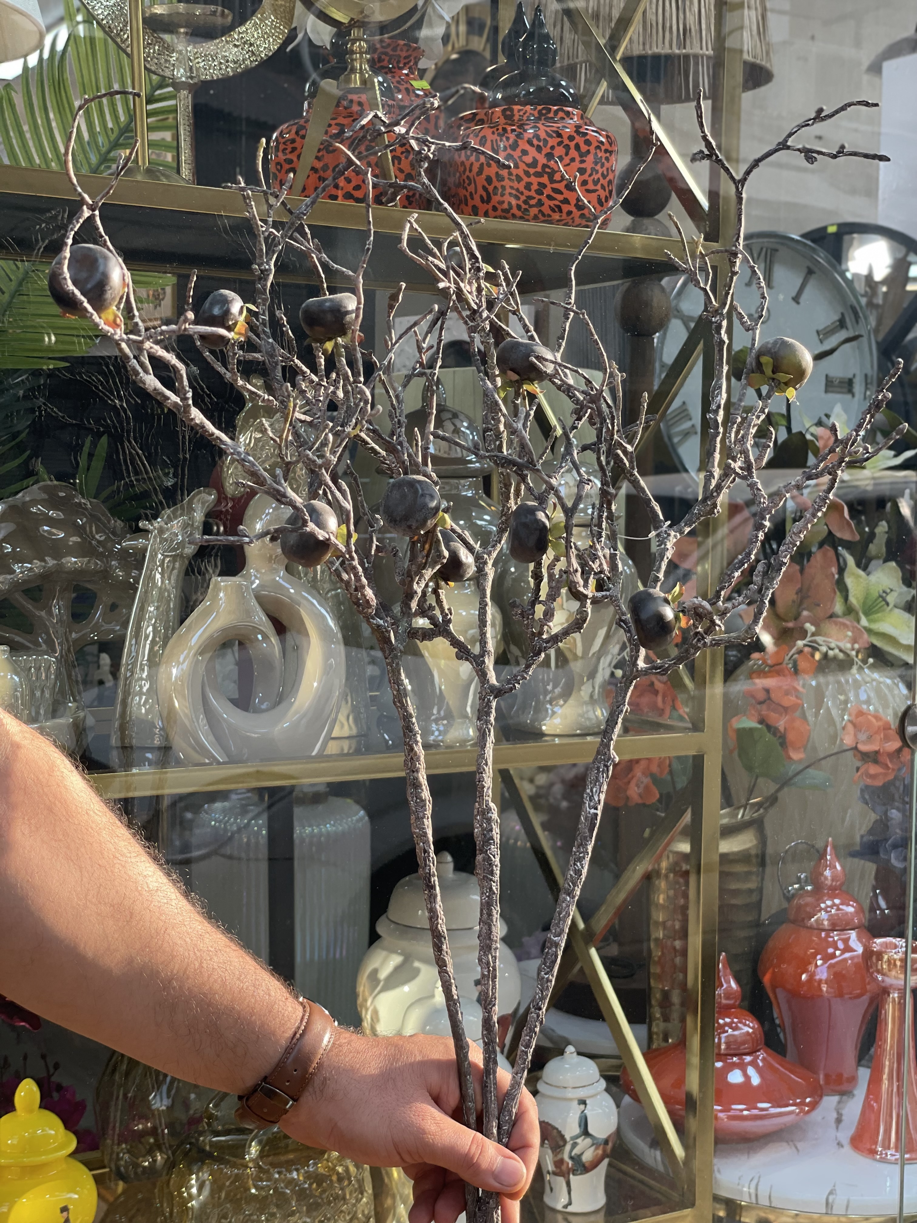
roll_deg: -1.0
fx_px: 1837
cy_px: 612
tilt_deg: -3.0
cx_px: 458
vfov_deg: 36.8
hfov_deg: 28.0
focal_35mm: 52
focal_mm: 6
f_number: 2
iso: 32
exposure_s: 1/122
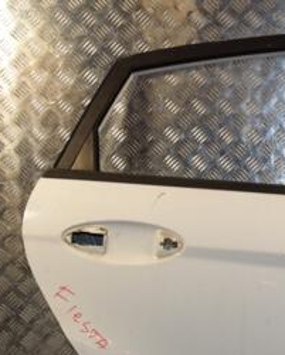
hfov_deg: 19.8
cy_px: 281
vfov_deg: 25.3
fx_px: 780
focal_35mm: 74
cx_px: 316
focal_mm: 22
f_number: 13
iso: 800
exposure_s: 1/200
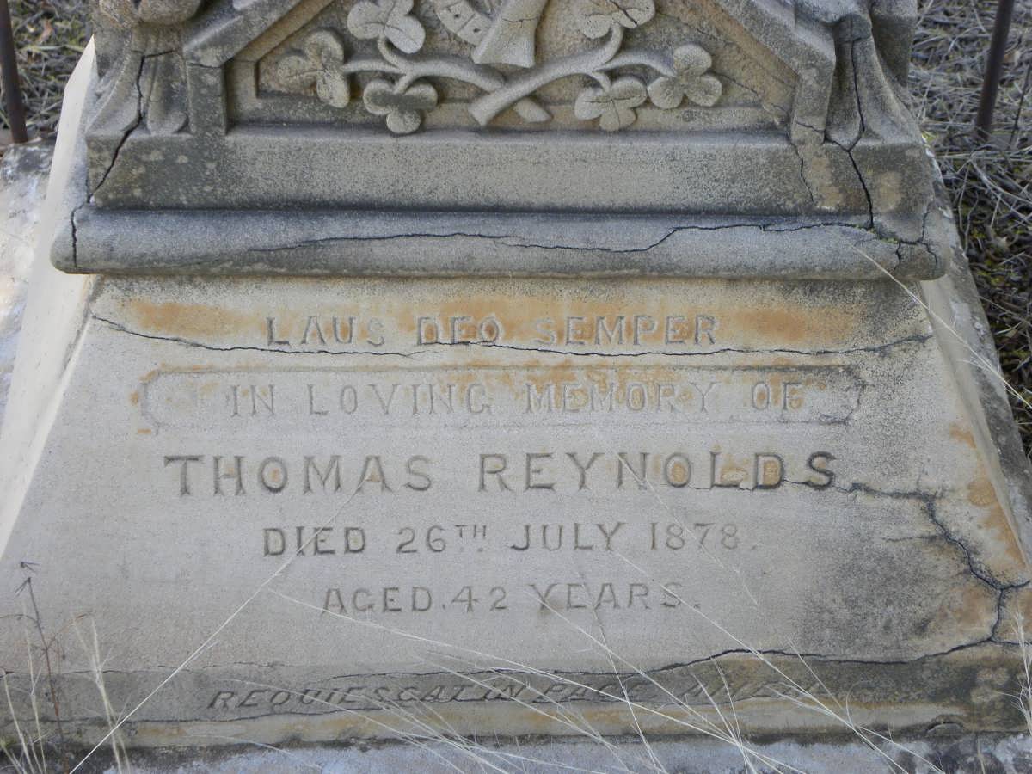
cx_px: 516
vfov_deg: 19.6
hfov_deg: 26.0
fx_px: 2236
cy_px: 387
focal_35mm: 75
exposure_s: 1/61.7
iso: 174
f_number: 4
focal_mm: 13.4
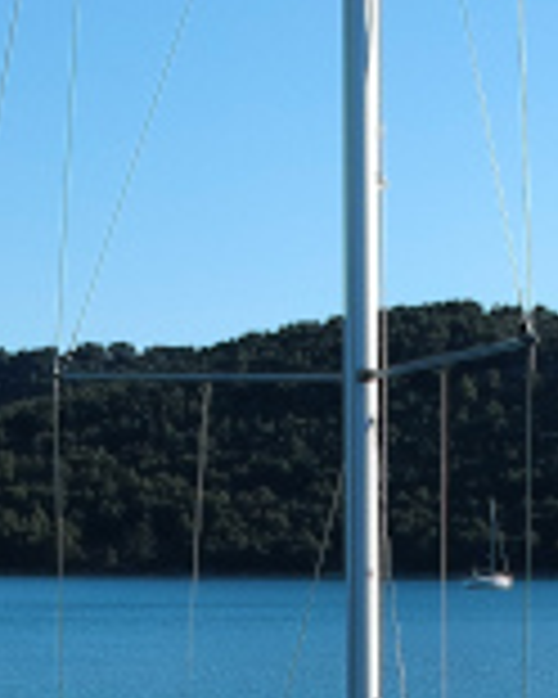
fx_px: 2601
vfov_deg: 14.1
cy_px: 1094
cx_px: 284
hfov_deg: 12.2
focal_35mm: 126
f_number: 2.6
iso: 101
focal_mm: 4.49
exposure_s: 1/1000
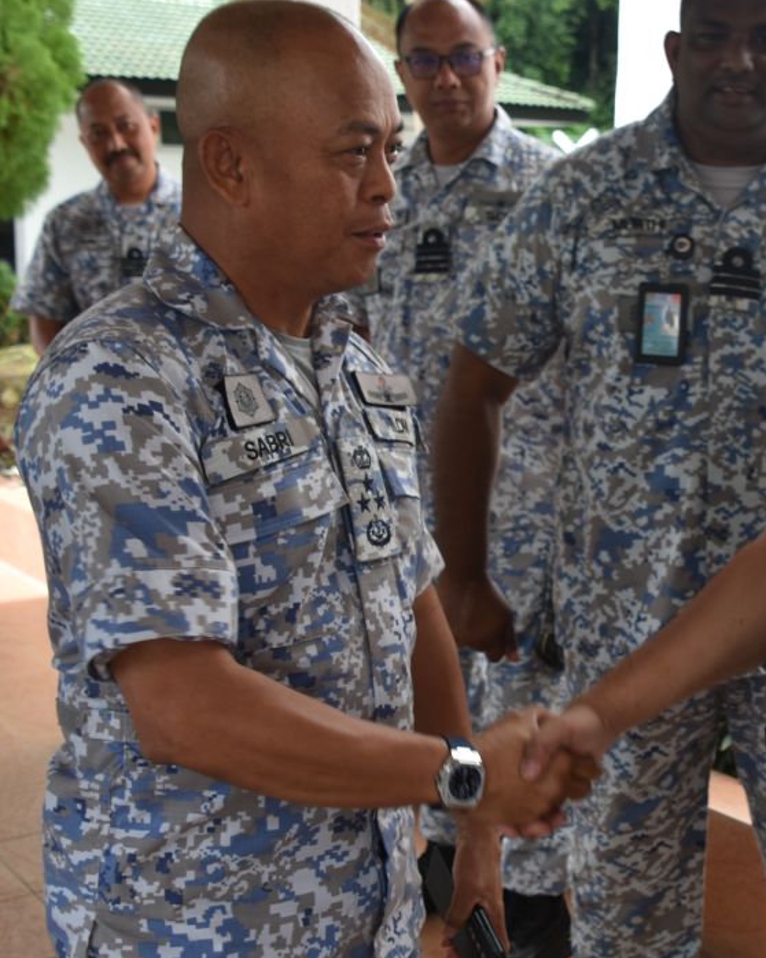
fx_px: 1559
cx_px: 642
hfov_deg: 26.9
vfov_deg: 34.1
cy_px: 441
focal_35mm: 55
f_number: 5
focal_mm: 22
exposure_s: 1/125
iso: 125
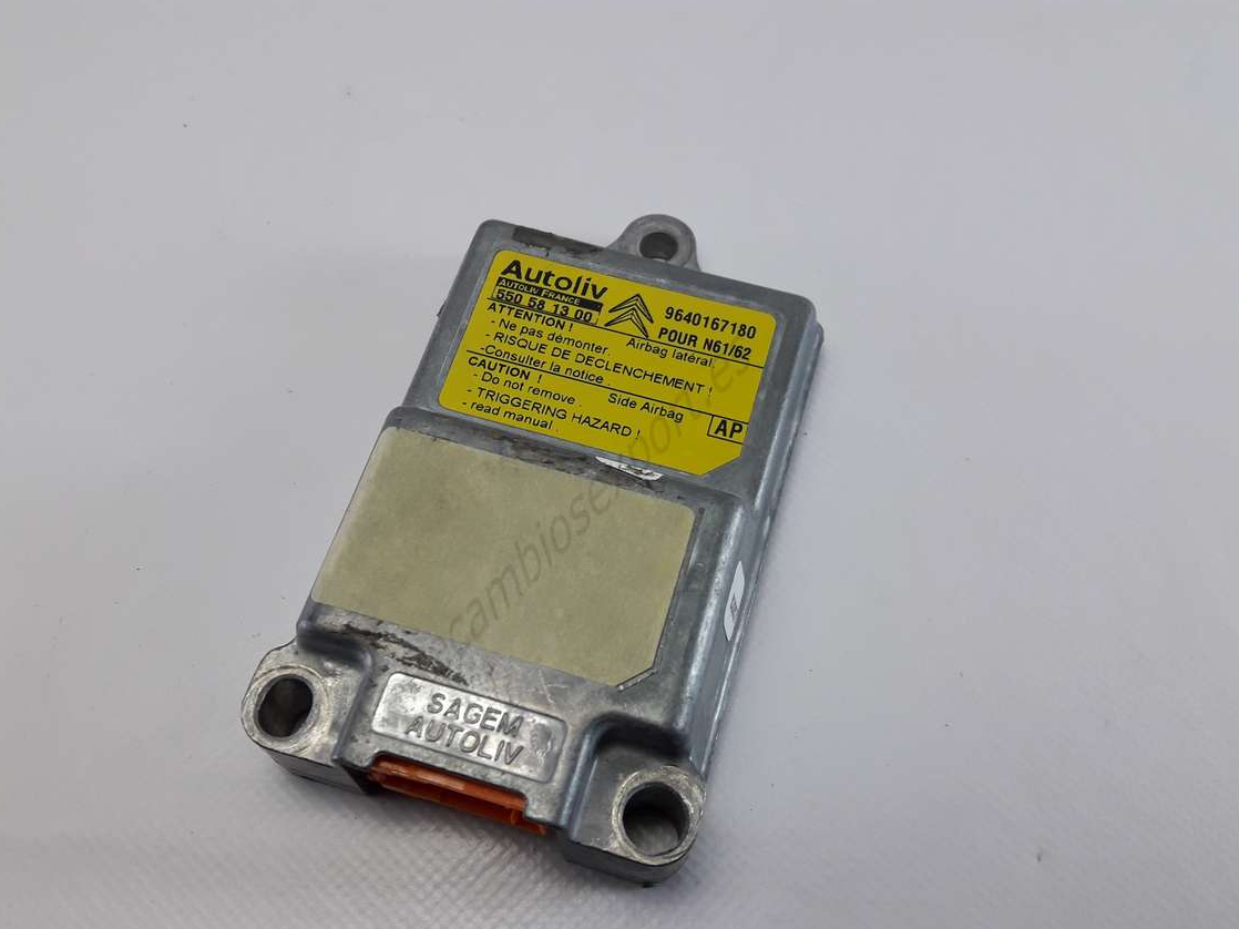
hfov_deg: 58.3
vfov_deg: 45.4
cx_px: 585
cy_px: 509
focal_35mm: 31
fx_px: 1109
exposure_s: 1/100
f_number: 1.9
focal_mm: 3.7
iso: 64
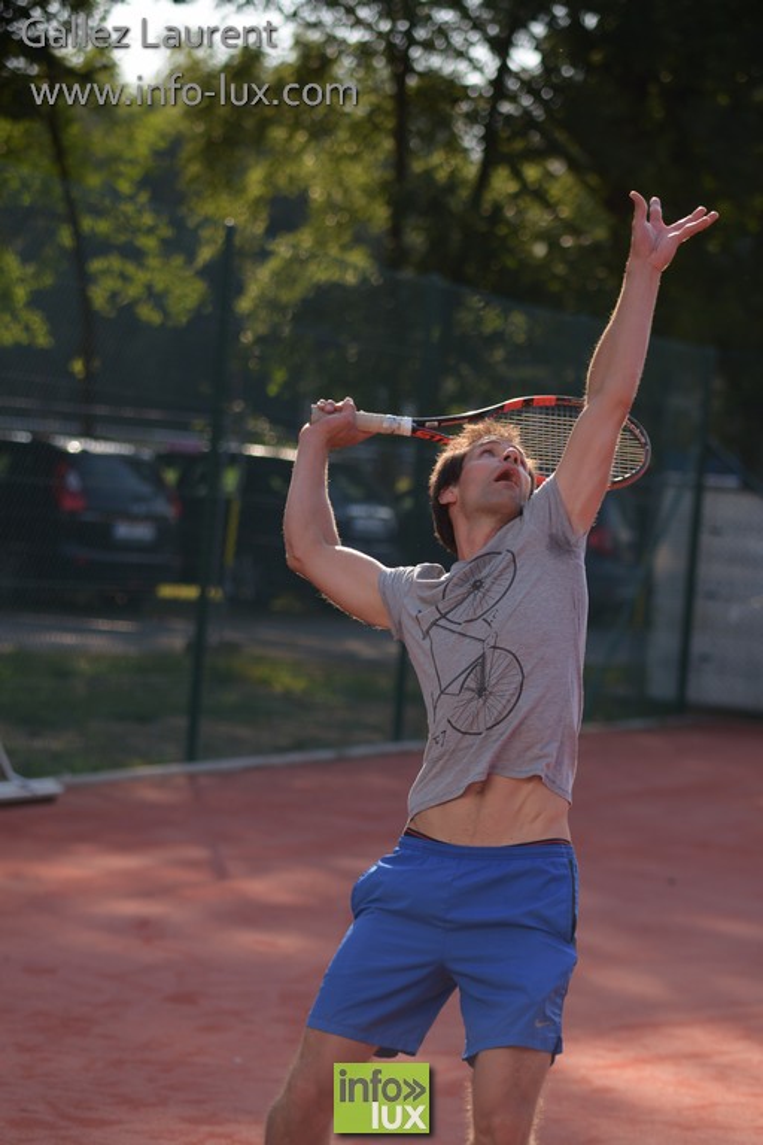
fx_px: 4053
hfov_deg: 10.8
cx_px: 382
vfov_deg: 16.1
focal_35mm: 128
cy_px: 572
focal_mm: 85
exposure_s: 1/1000
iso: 100
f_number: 2.8
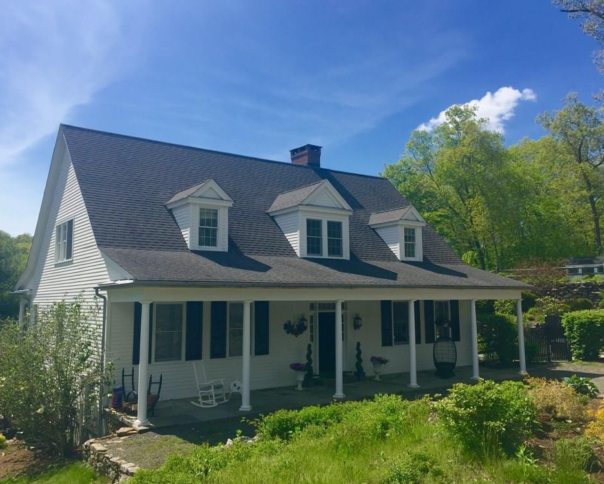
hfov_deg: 57.2
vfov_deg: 47.1
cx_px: 293
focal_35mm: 31
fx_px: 554
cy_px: 243
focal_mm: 4.15
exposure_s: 1/2083
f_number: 2.2
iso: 32
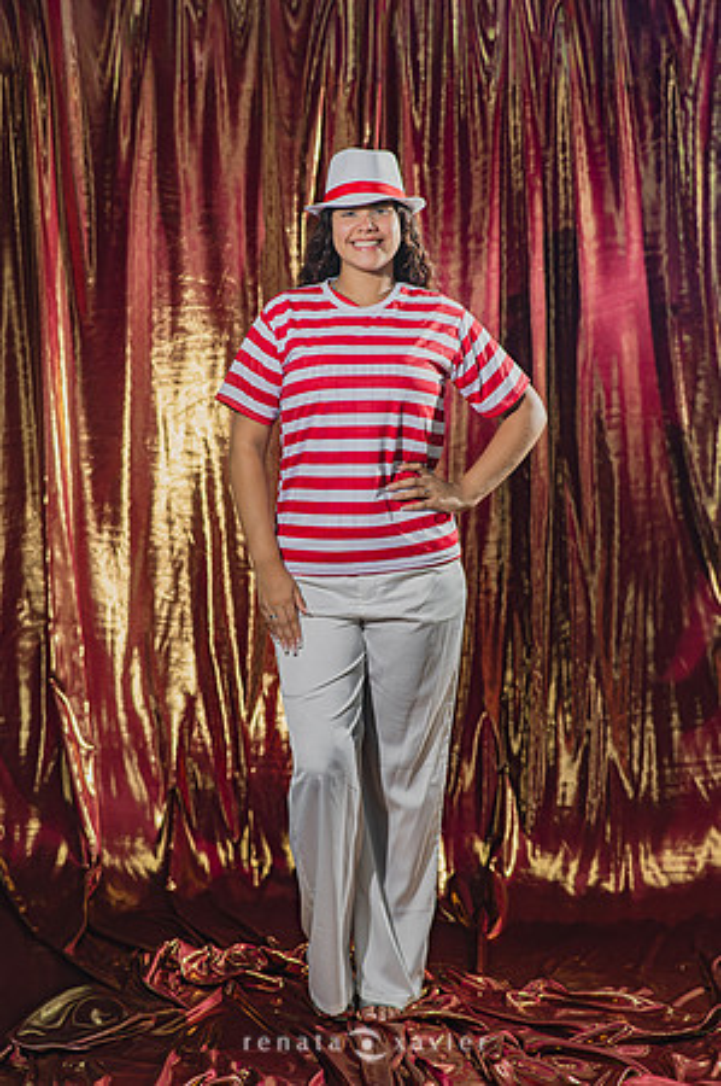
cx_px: 360
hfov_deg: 16.0
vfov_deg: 23.9
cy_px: 543
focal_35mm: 85
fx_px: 2559
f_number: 2.5
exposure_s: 1/200
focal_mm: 85
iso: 200
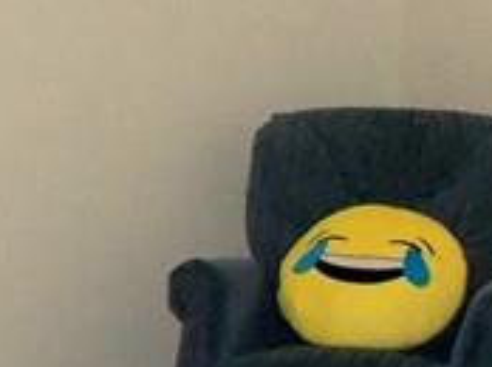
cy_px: 308
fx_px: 2342
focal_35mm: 165
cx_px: -257
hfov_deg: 11.5
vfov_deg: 8.9
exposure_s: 1/60
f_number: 3.3
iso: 200
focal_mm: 5.1
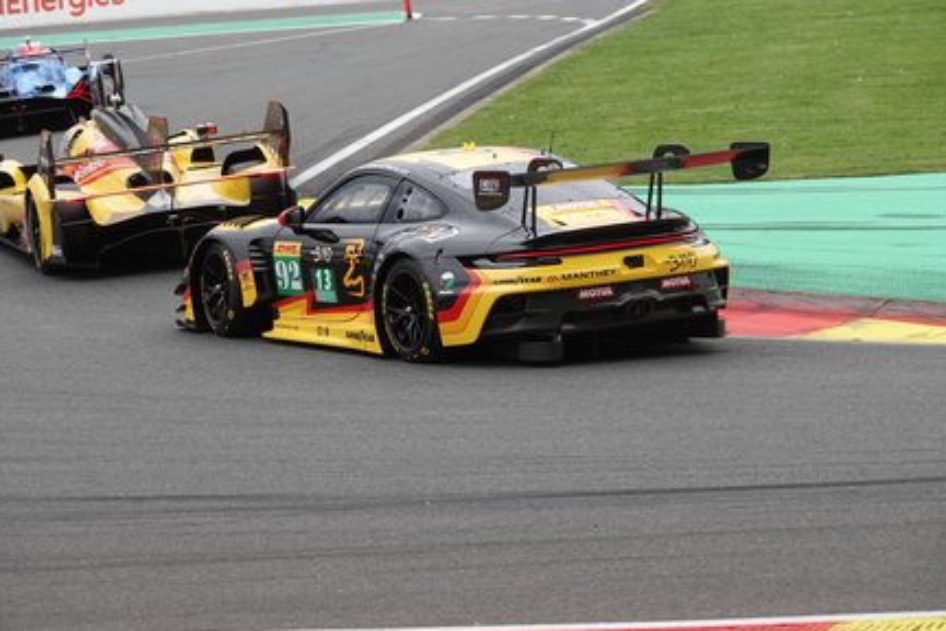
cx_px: 484
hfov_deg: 13.7
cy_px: 305
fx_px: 3941
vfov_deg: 9.1
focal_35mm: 150
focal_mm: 52.82
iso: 200
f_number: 4
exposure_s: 1/800
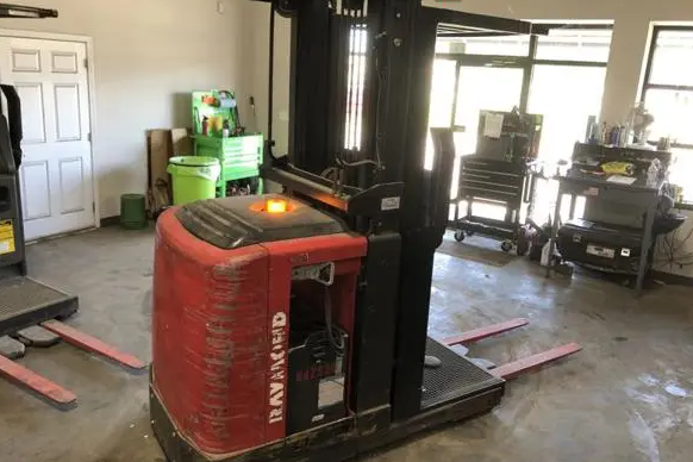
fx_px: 577
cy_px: 219
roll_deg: -4.2
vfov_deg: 43.6
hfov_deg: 61.9
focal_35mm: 30
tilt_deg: -12.6
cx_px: 354
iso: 40
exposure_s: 1/28
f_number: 1.8
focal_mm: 4
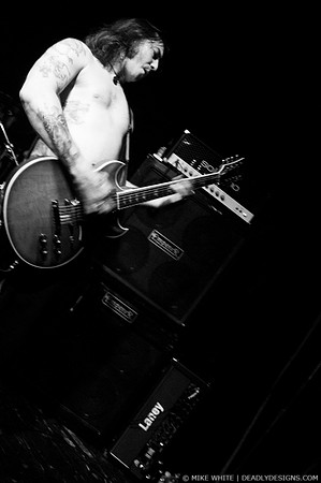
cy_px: 242
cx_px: 160
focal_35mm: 30
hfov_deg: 43.5
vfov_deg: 62.0
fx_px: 402
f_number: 2.8
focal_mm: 20
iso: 1600
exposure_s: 1/50
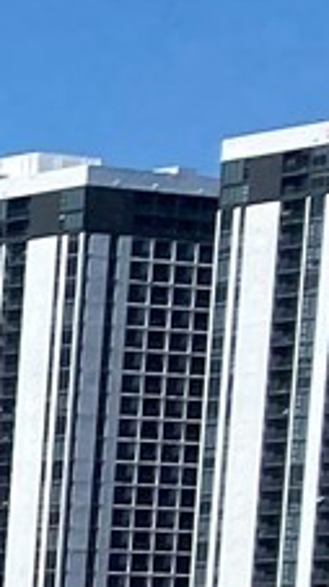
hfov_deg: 4.5
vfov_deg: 10.2
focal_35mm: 200
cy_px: 1058
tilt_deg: -6.3
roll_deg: -1.0
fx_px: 3115
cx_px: -1686
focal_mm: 4.25
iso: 32
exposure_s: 1/3846
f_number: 1.8
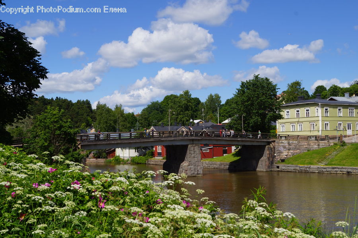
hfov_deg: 43.6
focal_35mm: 45
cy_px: 119
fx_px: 447
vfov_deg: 29.8
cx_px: 179
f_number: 13
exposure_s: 1/200
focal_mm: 30
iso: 100
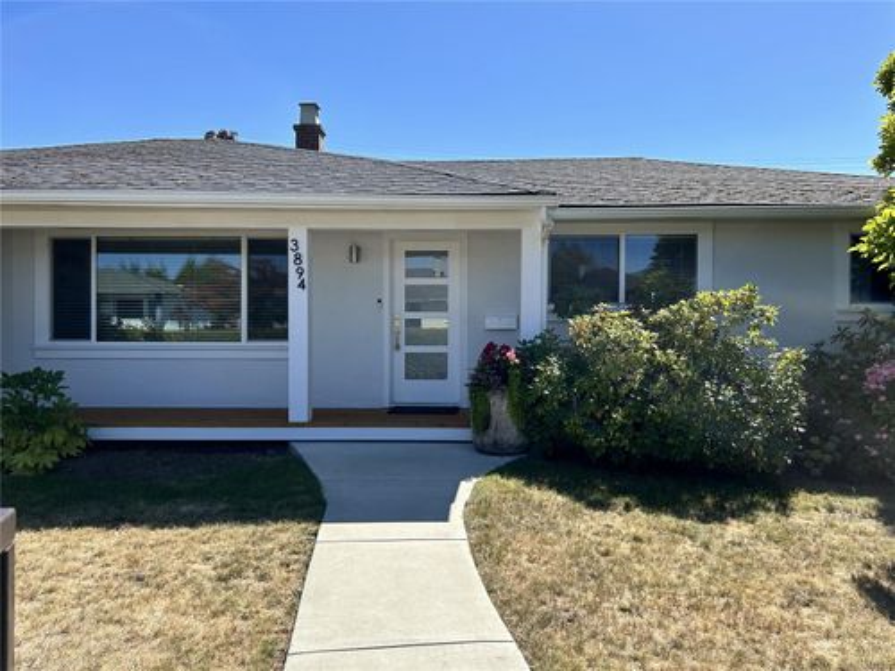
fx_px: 672
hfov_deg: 67.3
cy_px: 336
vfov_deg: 53.1
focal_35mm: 26
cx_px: 448
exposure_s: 1/3257
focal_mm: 5.7
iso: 50
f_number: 1.5
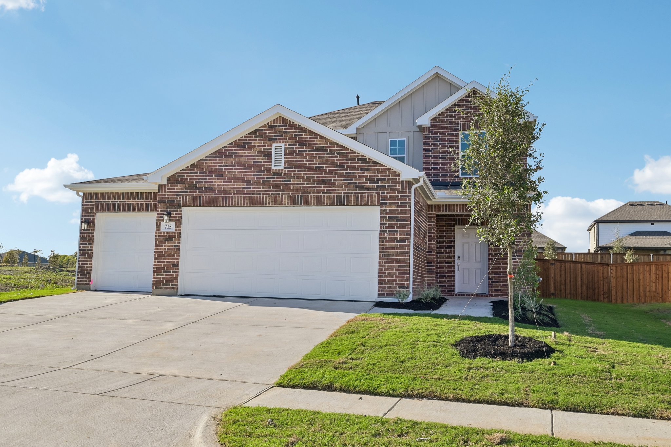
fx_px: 559
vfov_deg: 43.6
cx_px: 336
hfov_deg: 61.9
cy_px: 224
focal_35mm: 30
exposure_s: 1/1000
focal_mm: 30
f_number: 8
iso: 400
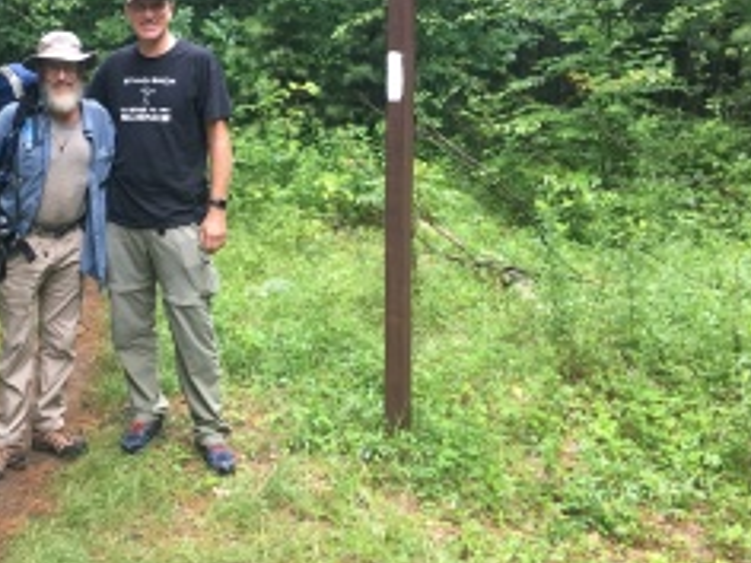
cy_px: 143
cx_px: 204
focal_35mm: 45
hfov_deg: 41.1
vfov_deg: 31.6
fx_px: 976
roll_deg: +0.6
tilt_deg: -3.7
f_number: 2.2
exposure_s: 1/30
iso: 100
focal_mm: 4.15
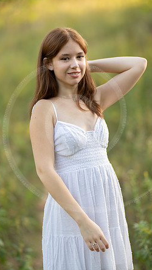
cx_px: 85
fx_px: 645
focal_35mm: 90
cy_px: 134
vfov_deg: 23.7
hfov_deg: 13.4
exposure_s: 1/800
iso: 100
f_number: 1.2
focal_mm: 85
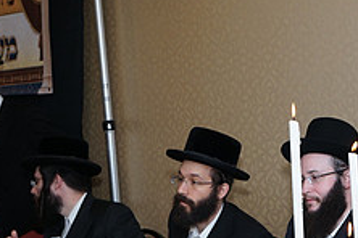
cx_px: 302
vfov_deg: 16.8
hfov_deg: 24.5
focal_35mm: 81
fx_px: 805
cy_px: 173
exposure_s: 1/125
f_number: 6.3
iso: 640
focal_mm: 31
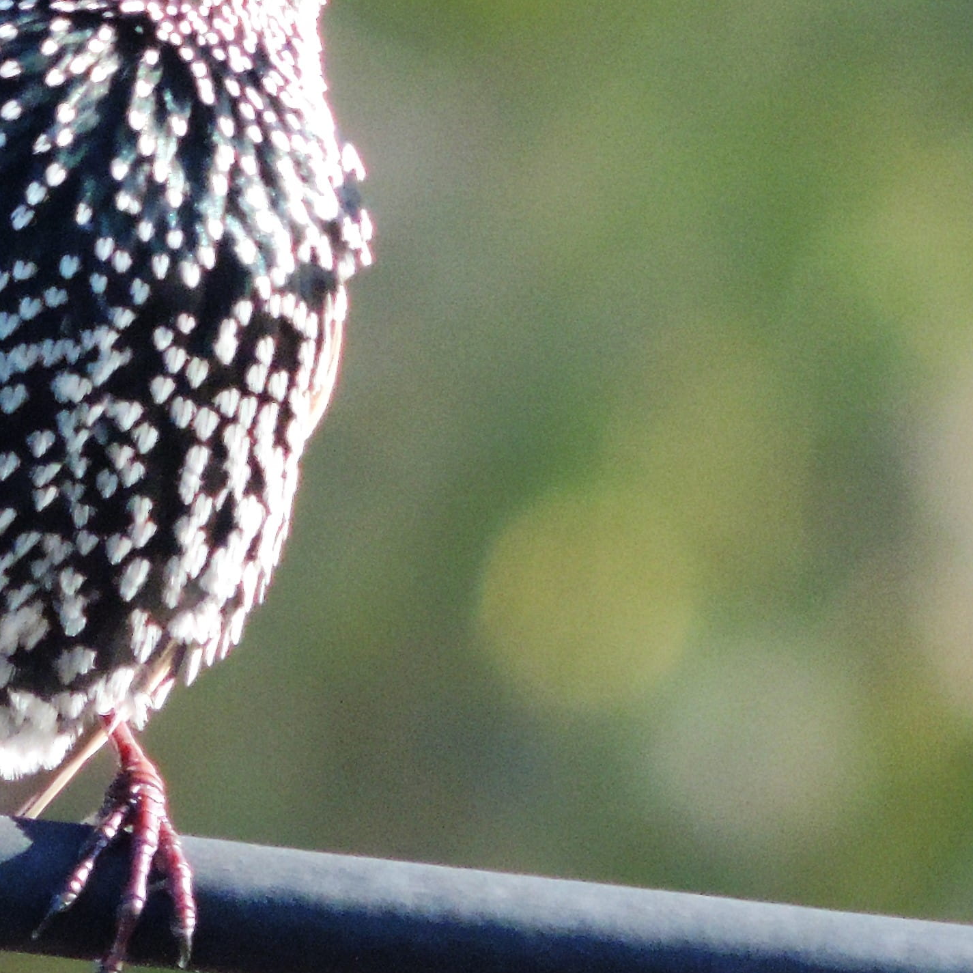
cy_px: 346
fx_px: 86912
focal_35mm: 2733
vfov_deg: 0.6
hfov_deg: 0.6
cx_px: 10
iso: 800
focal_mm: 160.5
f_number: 5.5
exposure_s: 1/320
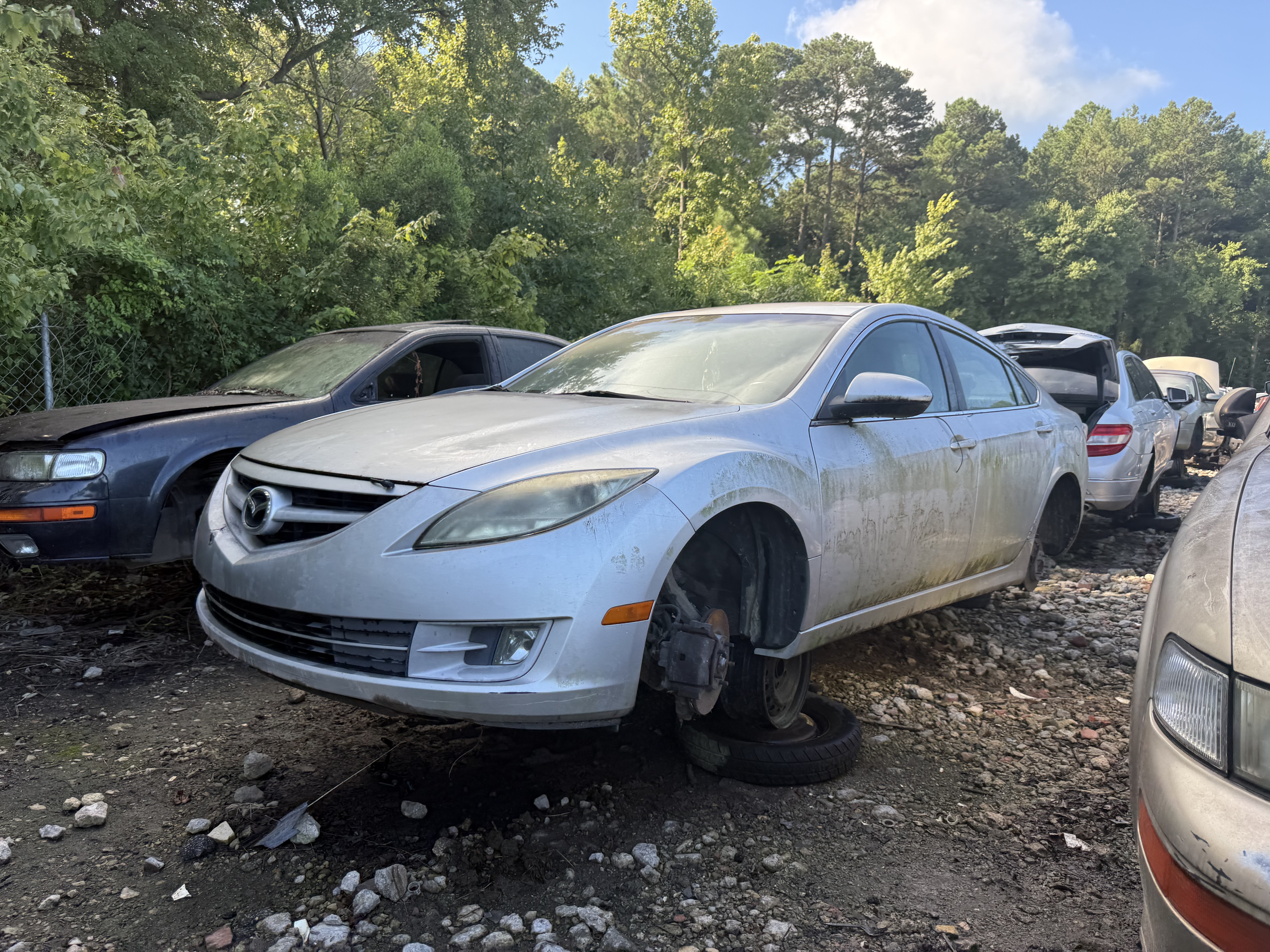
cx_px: 635
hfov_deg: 71.6
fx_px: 881
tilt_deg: -6.7
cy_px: 476
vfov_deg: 56.8
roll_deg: +1.2
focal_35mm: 24
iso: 80
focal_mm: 6.76
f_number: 1.78
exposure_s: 1/627
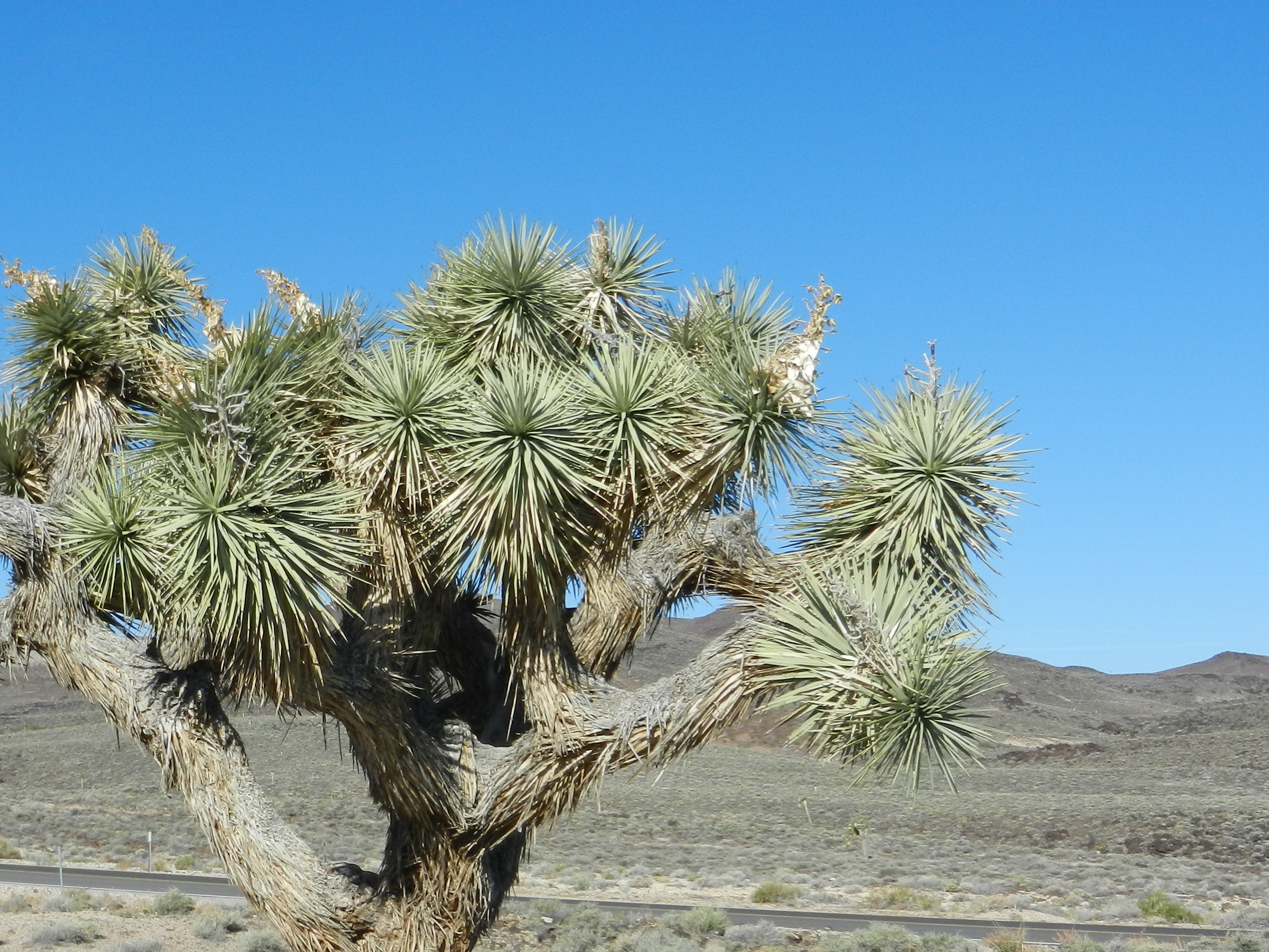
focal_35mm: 60
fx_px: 2200
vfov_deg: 24.2
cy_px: 703
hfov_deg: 31.6
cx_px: 328
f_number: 4
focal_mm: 6.9
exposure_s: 1/1600
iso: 160
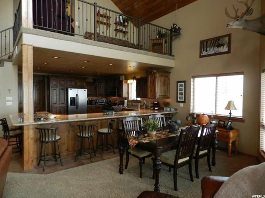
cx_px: 132
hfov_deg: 73.9
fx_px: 176
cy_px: 99
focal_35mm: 23
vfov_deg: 58.9
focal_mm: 4
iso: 280
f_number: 3.4
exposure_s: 1/30
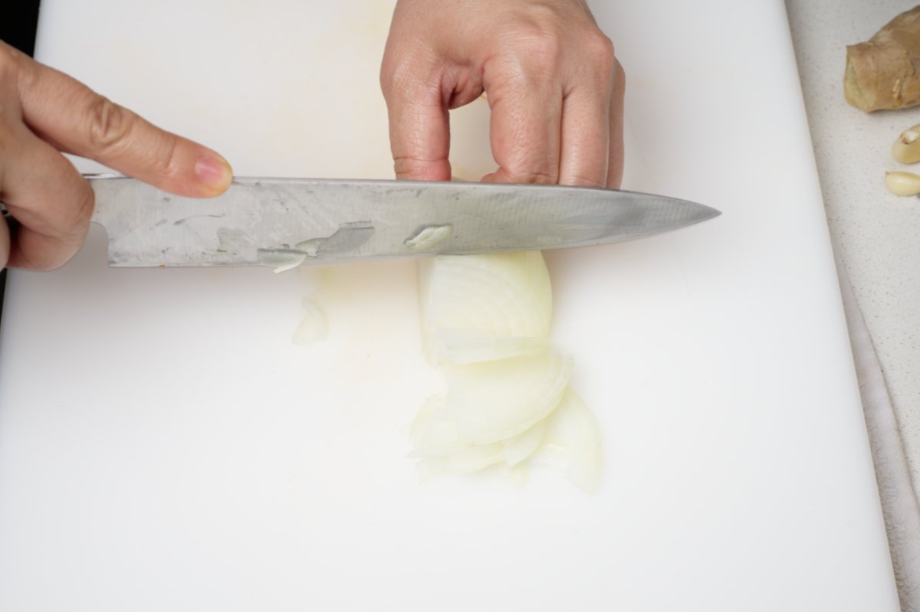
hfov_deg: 28.9
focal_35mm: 70
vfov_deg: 19.4
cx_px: 460
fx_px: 1788
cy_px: 306
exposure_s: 1/100
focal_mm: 70
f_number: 11
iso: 200
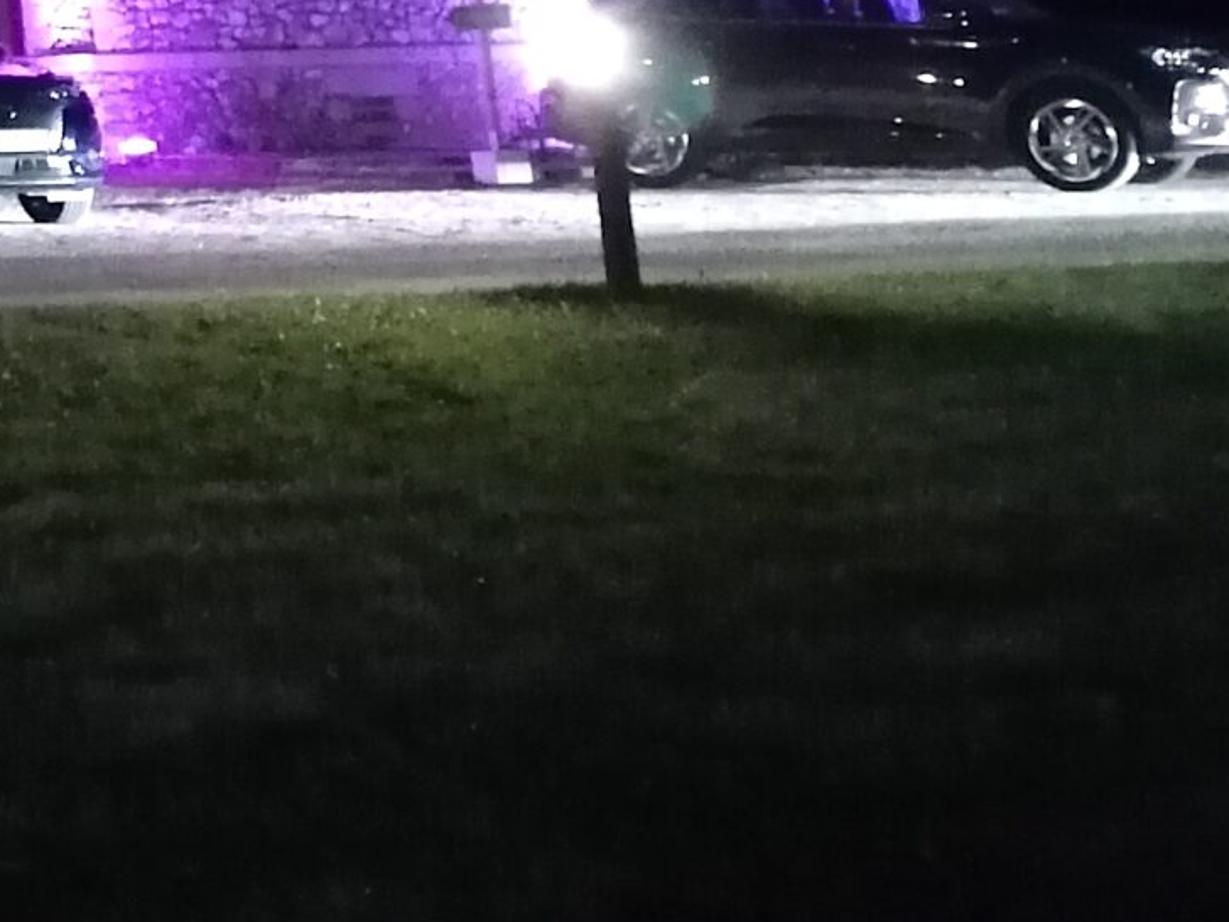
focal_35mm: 95
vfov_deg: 14.2
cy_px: -601
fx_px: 3373
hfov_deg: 17.8
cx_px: -782
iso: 4000
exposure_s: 1/12.5
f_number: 1.8
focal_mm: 4.75
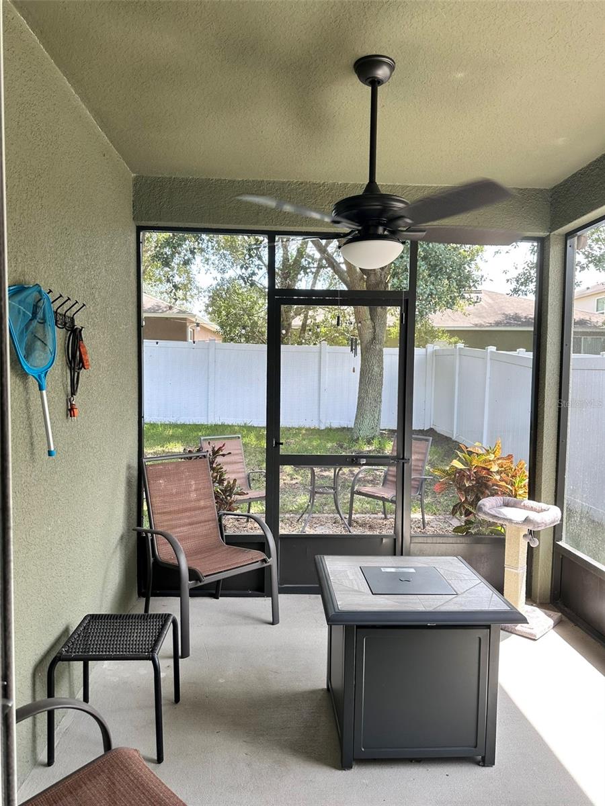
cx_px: 302
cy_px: 403
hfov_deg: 56.8
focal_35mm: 24
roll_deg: -1.3
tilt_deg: -2.5
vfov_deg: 71.6
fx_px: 559
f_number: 1.78
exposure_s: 1/158
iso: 64
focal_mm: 6.86
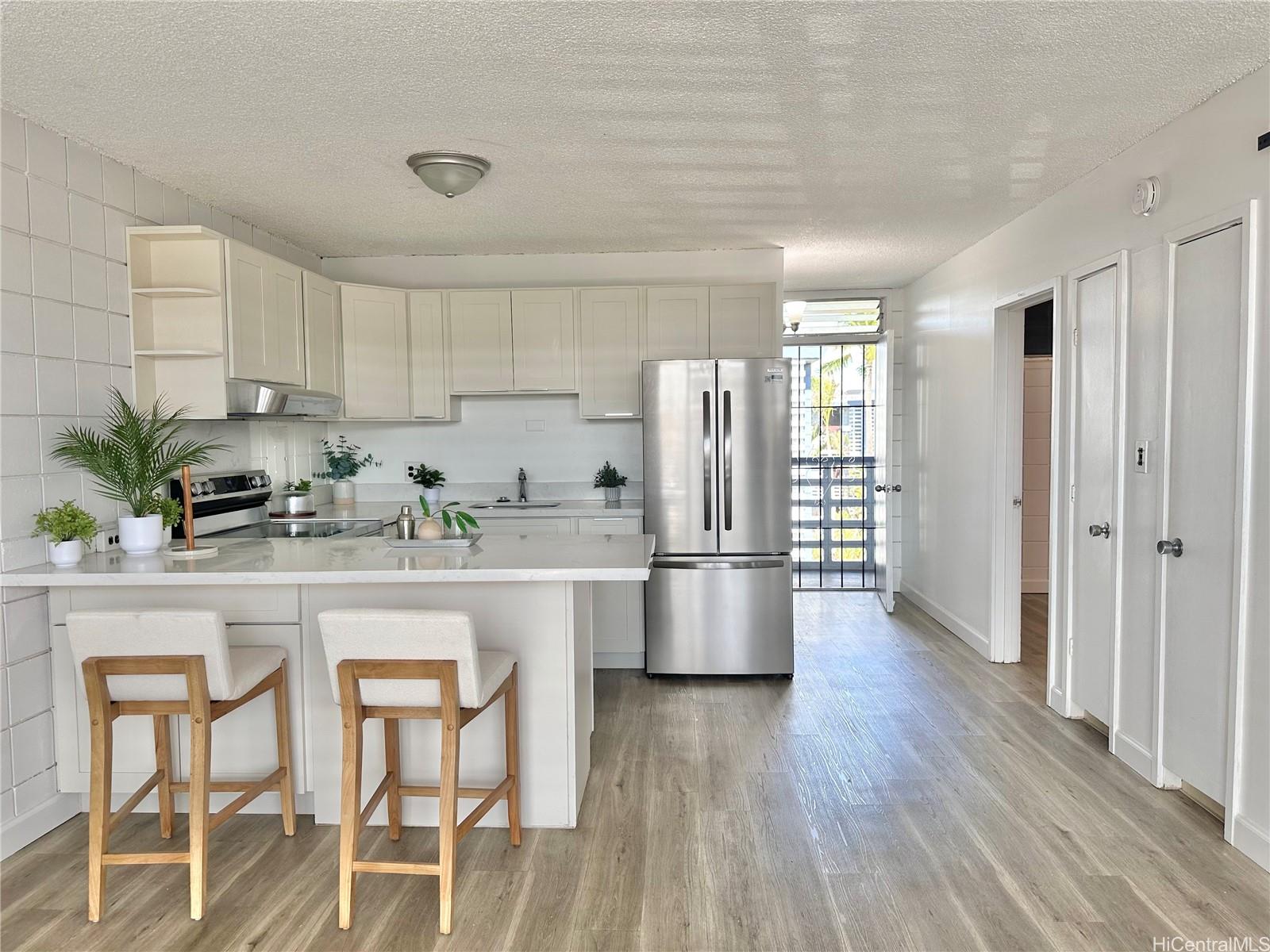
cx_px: 635
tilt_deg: -2.7
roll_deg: +0.7
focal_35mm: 24
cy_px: 476
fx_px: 881
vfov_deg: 56.8
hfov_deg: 71.6
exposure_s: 1/166
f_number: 1.78
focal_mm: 6.86
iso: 100
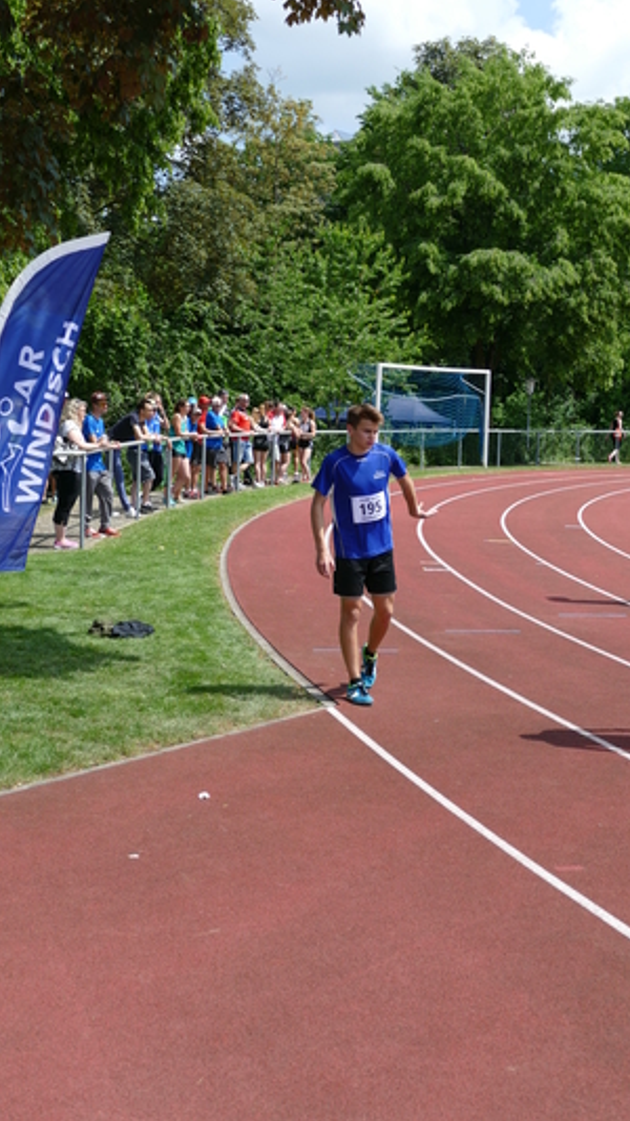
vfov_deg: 39.2
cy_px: 563
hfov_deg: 22.6
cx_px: 368
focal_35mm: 53
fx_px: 1575
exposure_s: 1/1000
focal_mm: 18.17
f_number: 3.3
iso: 125
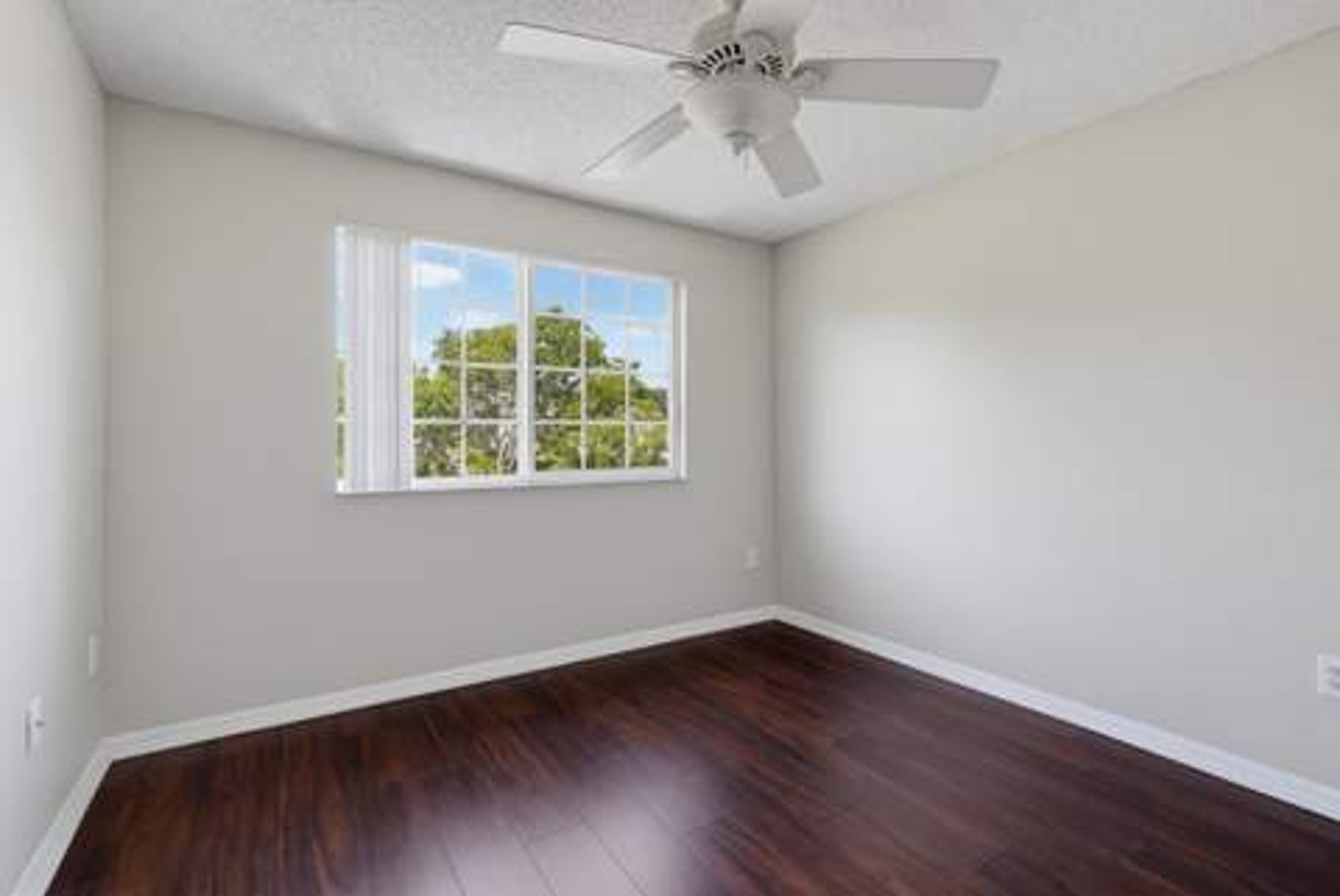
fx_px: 596
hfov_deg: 96.7
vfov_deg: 73.9
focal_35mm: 16
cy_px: 448
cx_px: 670
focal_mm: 16
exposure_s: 1/125
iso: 800
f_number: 5.6
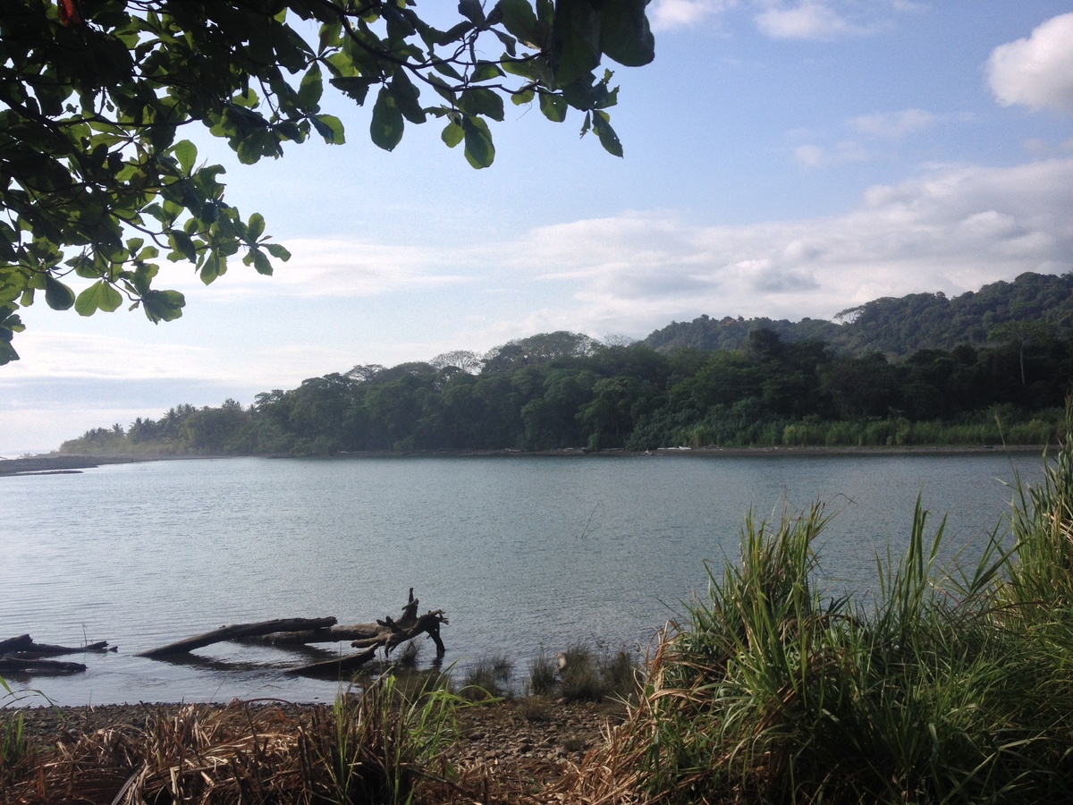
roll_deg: +1.3
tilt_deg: -0.8
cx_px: 536
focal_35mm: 35
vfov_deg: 40.7
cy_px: 402
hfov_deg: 52.6
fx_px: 1085
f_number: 2.4
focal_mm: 4.28
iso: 50
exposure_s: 1/3067
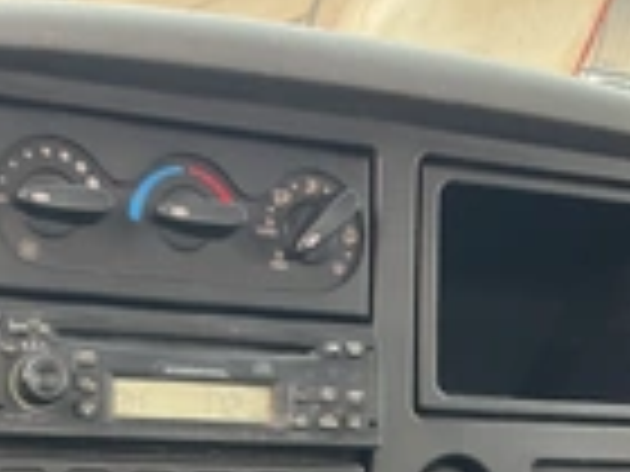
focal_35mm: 83
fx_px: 1511
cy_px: 544
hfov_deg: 23.5
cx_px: 248
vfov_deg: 17.1
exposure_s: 1/60
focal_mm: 3
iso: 80
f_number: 1.8
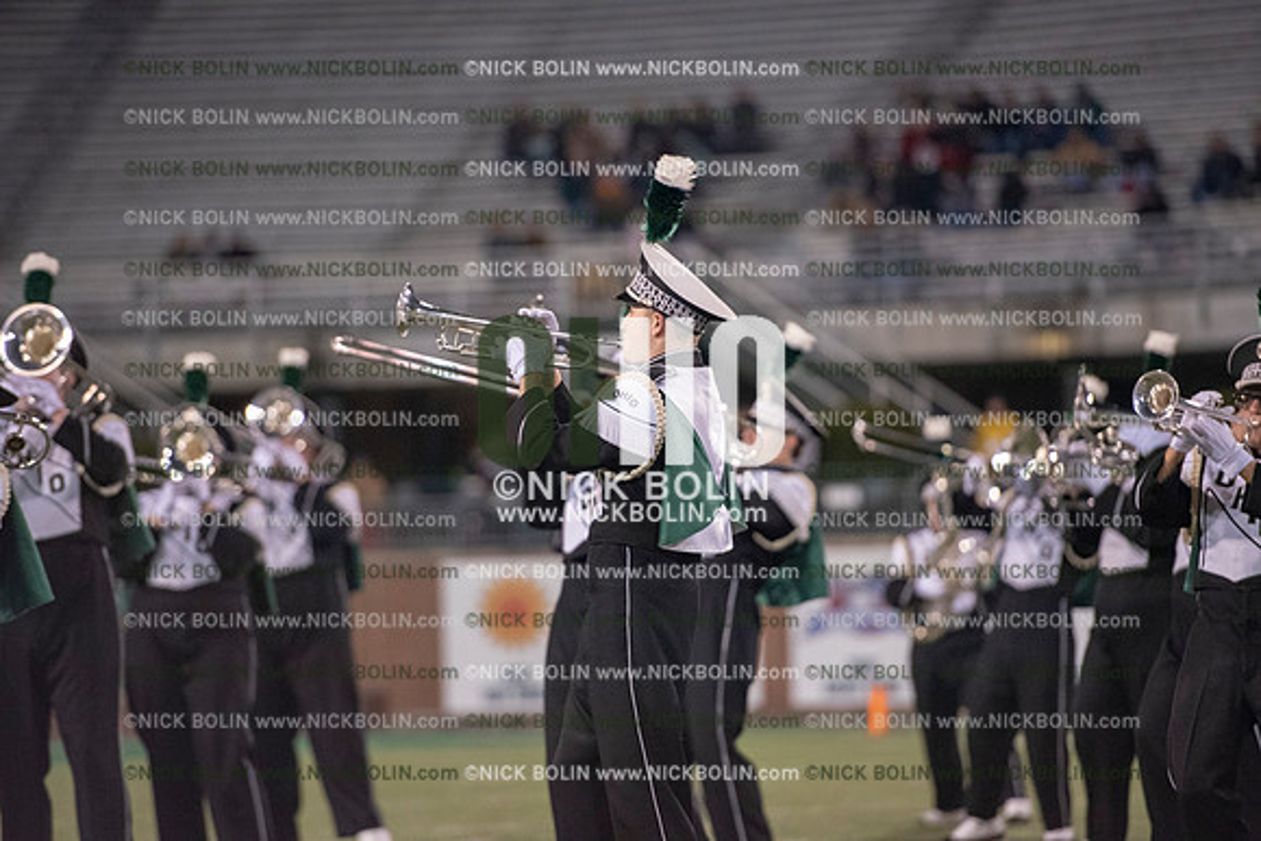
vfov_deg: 6.9
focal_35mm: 200
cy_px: 420
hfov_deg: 10.3
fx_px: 7007
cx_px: 630
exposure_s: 1/1250
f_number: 3.2
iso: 5000
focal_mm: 200
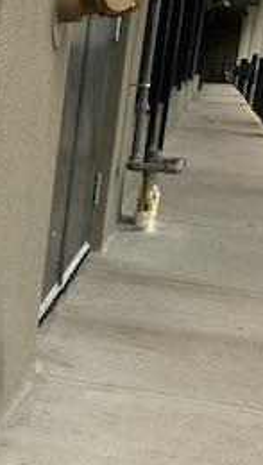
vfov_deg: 24.3
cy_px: 320
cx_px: -351
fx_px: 1074
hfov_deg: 11.7
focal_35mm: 87
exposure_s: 1/204
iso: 25
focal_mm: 4.25
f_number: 1.8
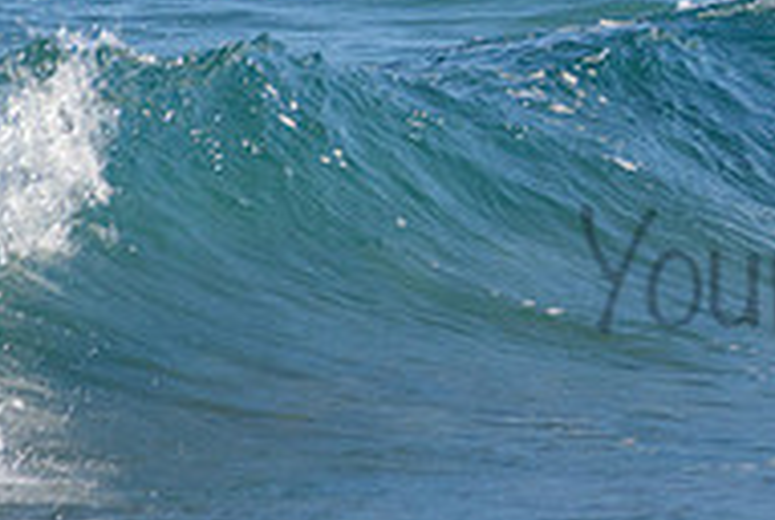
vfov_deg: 0.7
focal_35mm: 1858
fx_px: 40060
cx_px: 1265
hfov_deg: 1.1
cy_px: 56
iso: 160
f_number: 5.6
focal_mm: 500
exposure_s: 1/2000
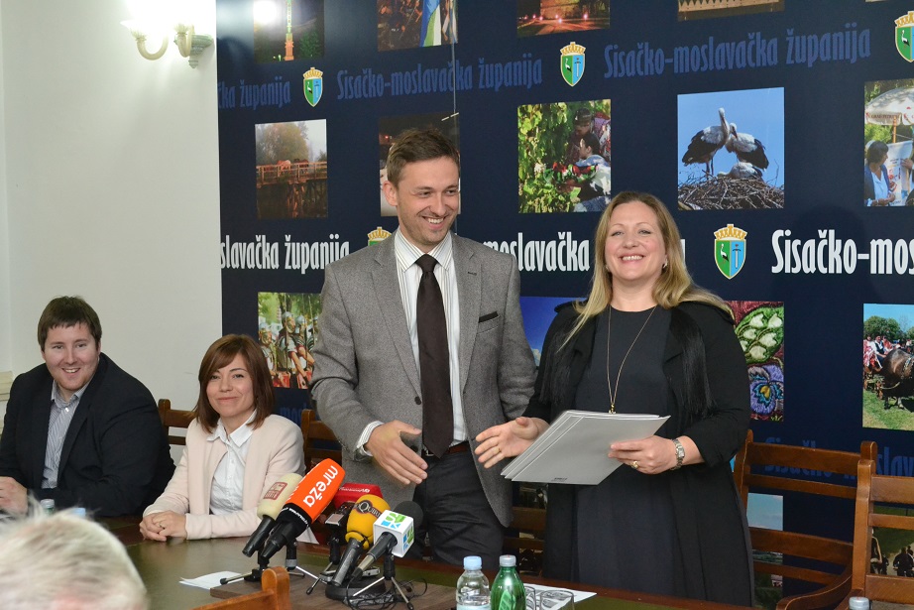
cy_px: 305
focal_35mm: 60
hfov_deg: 33.4
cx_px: 457
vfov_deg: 22.6
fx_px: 1523
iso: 3200
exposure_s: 1/60
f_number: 5.3
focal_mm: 40
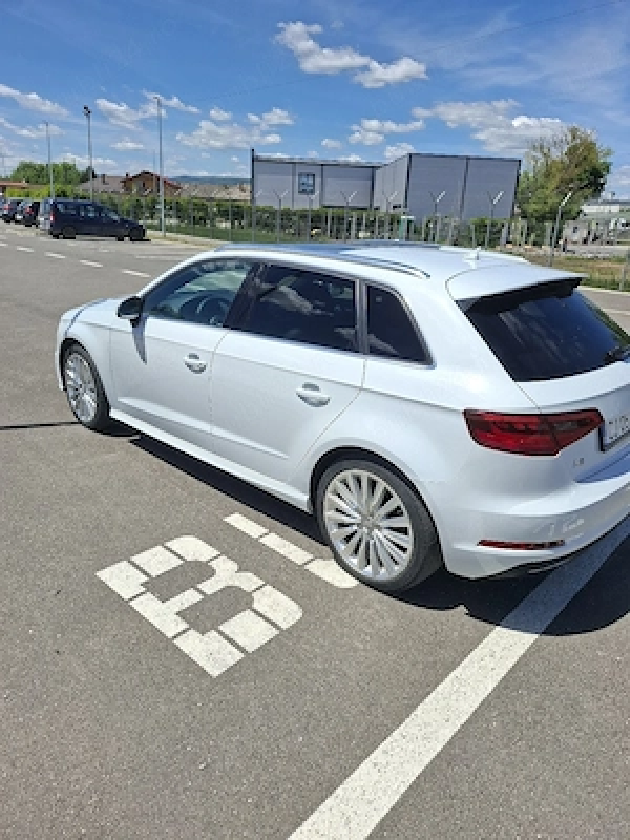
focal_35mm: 23
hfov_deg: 58.9
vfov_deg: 73.9
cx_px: 315
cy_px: 420
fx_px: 558
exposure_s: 1/3333
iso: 50
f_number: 1.8
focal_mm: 5.54
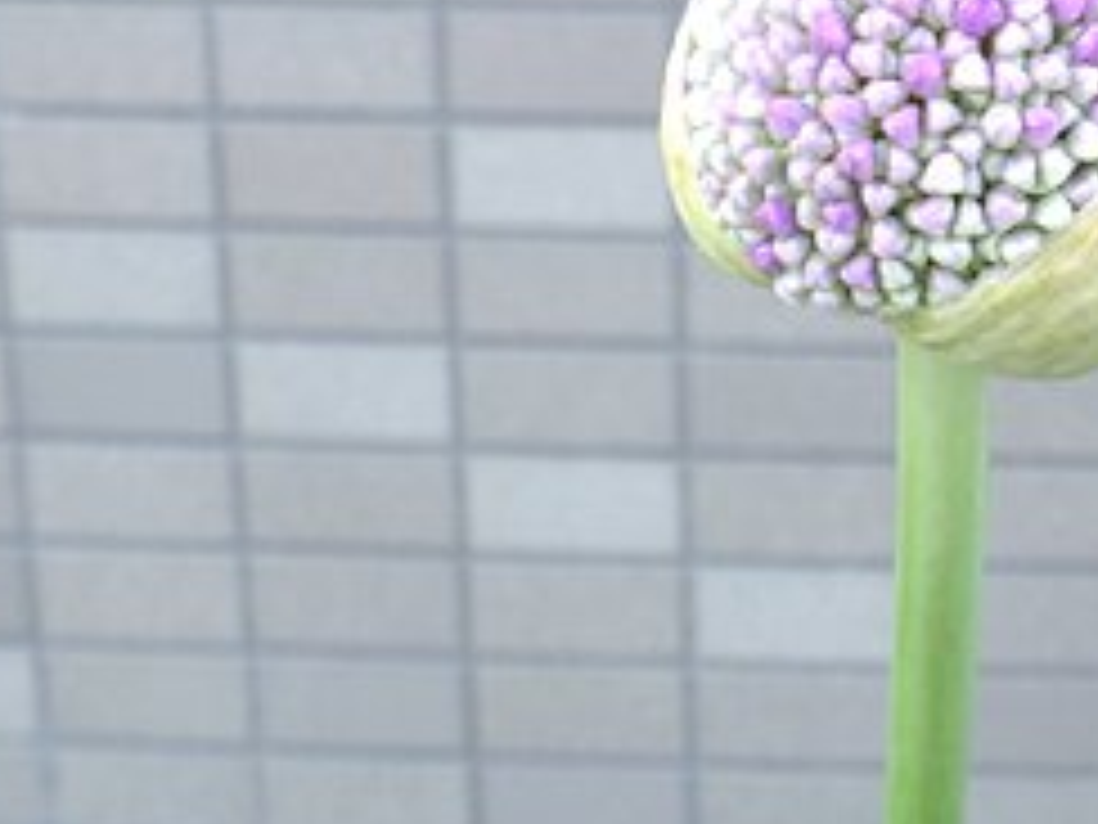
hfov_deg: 22.1
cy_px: 149
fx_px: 2728
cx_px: 1017
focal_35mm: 86
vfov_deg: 17.0
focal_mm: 7.2
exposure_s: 1/200
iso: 200
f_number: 3.6
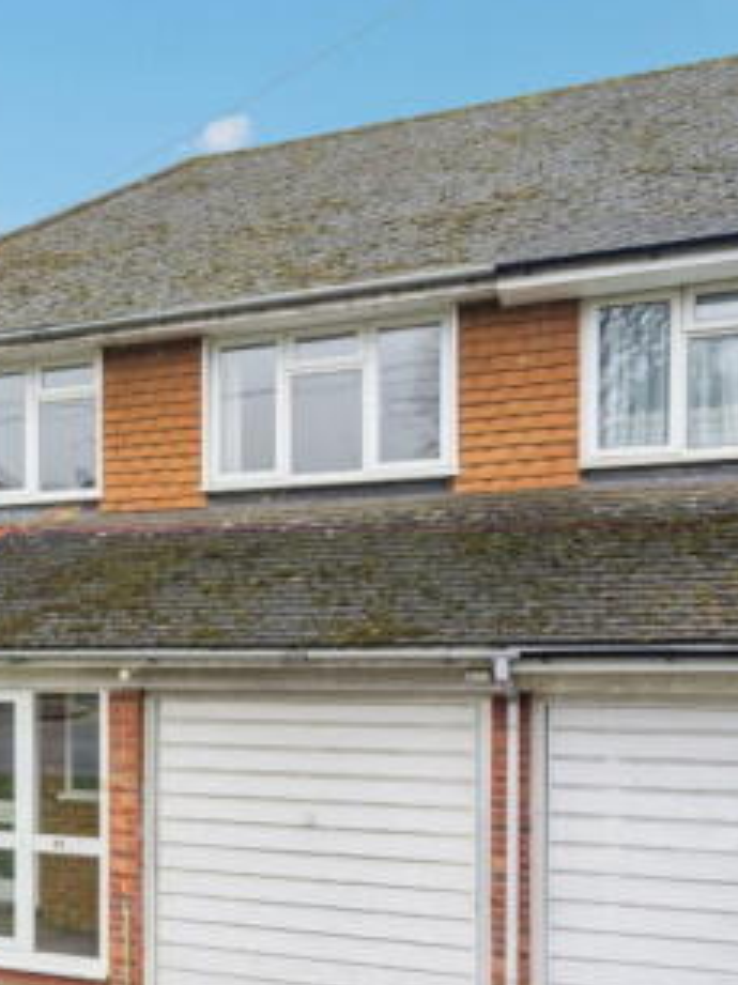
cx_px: -24
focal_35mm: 41
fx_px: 1166
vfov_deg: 45.0
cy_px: 669
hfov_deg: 32.0
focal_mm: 20
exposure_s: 1/60
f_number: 8
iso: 320
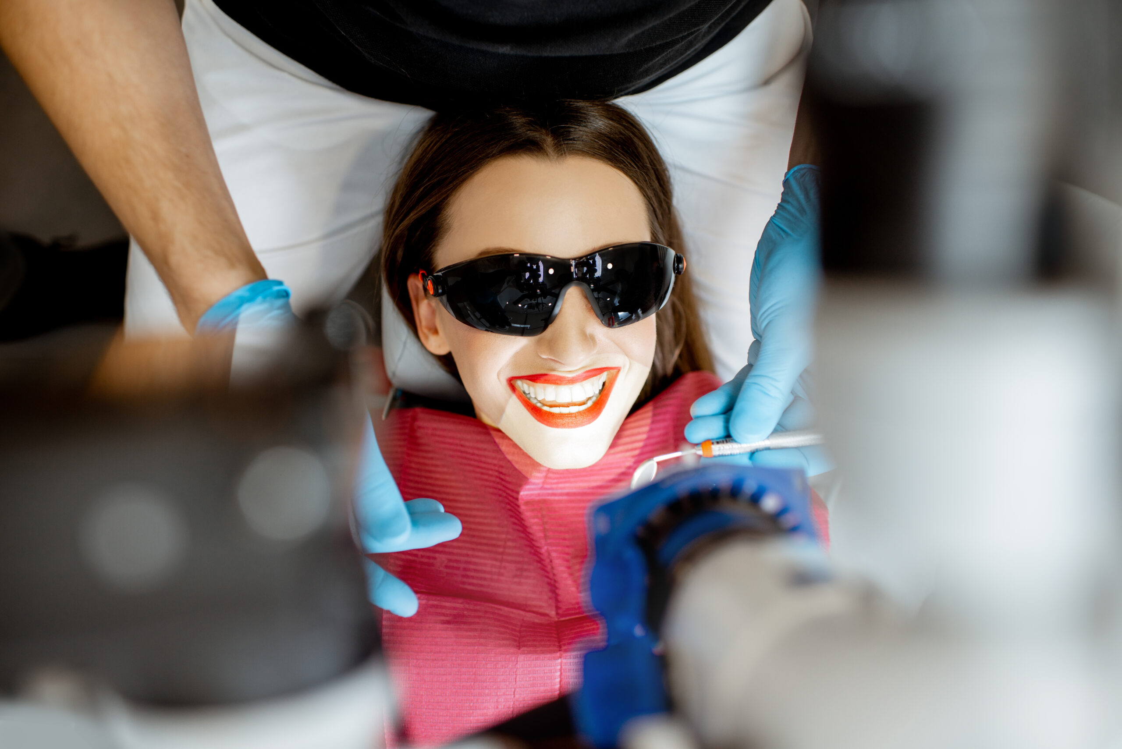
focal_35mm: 35
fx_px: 1091
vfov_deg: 37.9
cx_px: 561
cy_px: 374
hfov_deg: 54.4
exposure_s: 1/160
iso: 320
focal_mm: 35
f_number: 2.2
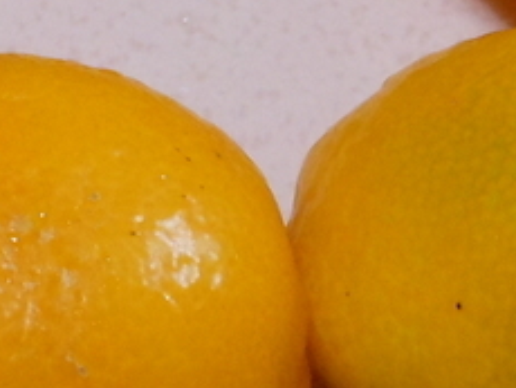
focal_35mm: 172
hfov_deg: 11.4
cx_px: 70
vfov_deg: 8.6
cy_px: 74
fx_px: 2567
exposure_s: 1/30
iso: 400
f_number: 4
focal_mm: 5.9
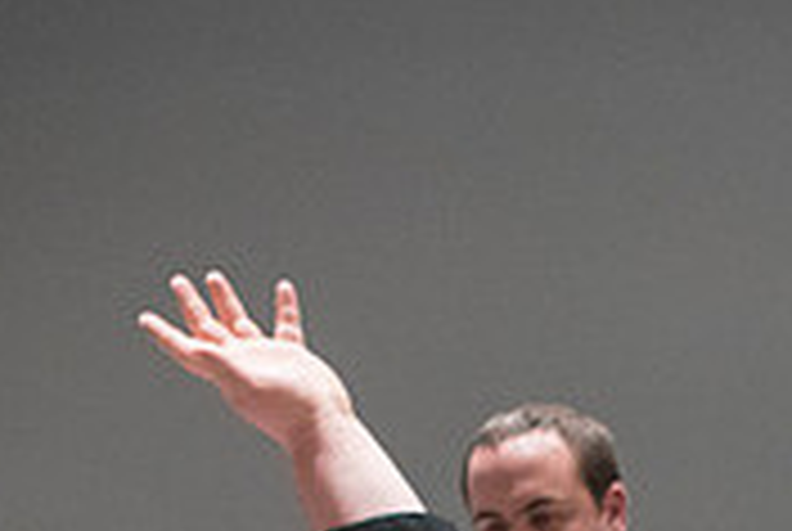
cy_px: 826
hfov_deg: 25.3
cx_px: 590
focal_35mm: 79
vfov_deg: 15.8
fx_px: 1741
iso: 4000
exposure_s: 1/400
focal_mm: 24
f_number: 2.8
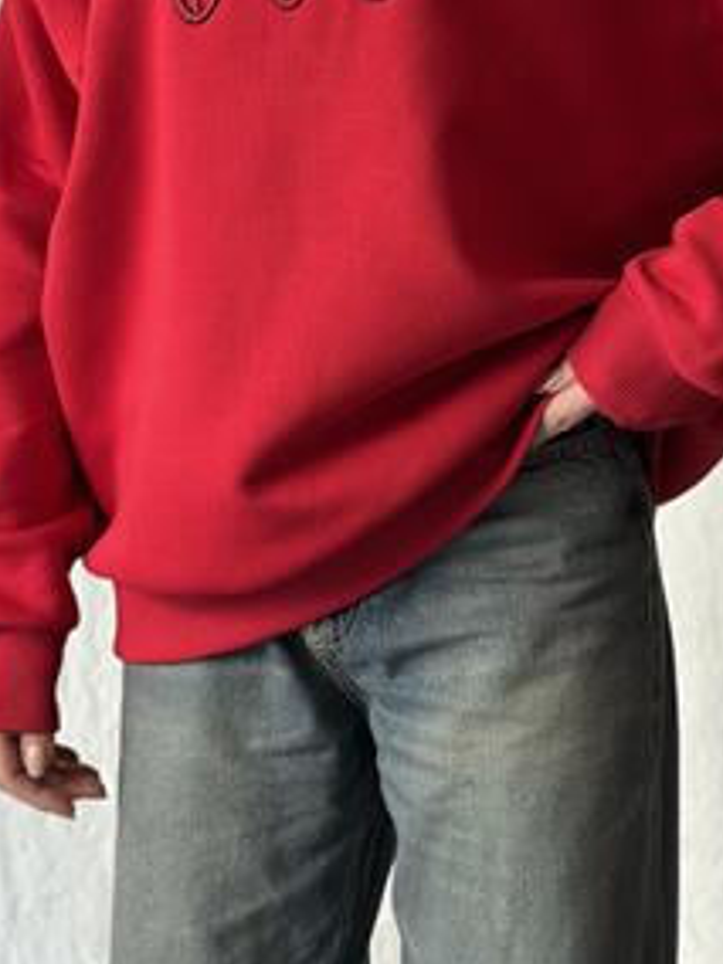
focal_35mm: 72
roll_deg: +0.4
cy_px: 258
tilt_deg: -1.9
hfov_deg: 20.4
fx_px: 2005
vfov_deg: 26.7
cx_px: 397
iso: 320
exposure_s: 1/60
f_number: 1.78
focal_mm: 6.86
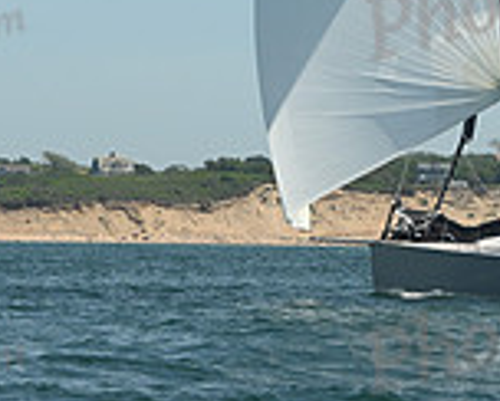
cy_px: -150
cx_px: 197
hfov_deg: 7.7
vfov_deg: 6.1
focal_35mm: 250
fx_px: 3704
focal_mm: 70
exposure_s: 1/1000
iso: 320
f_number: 9
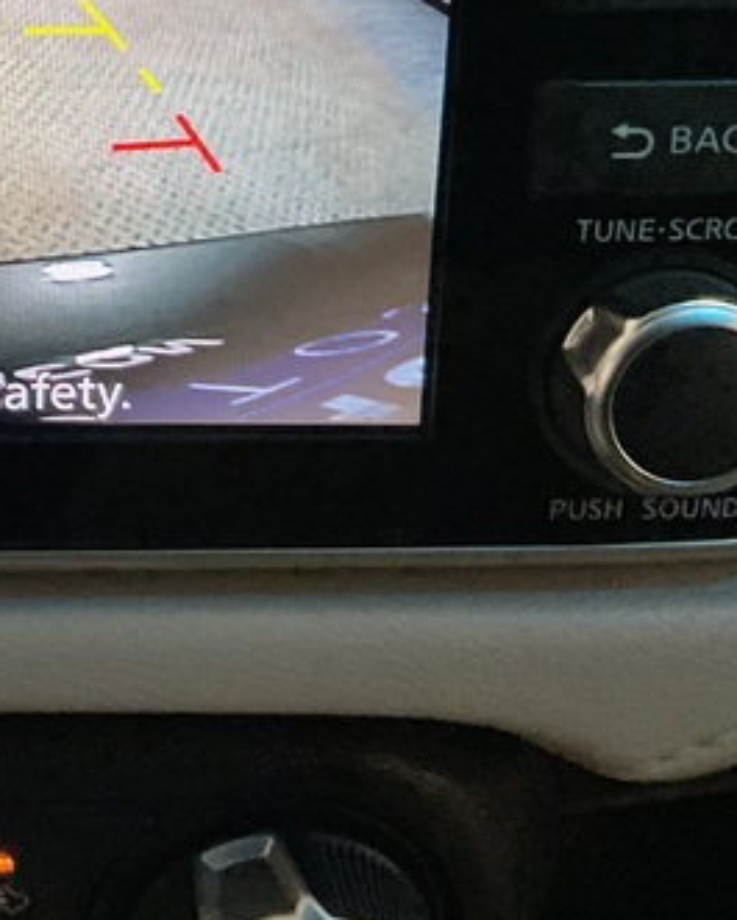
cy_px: 172
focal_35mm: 82
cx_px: -239
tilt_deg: -41.1
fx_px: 2235
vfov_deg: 22.9
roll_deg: -0.9
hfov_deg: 17.5
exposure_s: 1/60
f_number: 1.8
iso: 200
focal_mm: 3
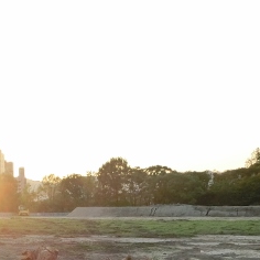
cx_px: 47
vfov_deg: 21.9
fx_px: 612
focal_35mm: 72
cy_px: 326
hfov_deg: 23.6
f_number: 3
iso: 80
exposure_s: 1/320
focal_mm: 4.24
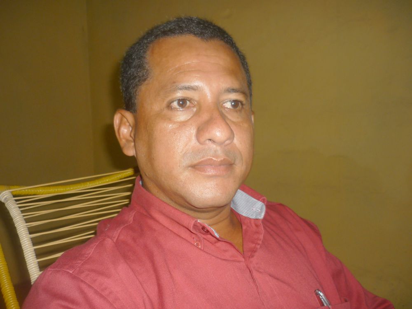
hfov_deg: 55.4
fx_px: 393
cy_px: 154
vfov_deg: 42.9
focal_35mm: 33
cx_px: 206
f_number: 2.8
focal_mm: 5.5
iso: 100
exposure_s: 1/30
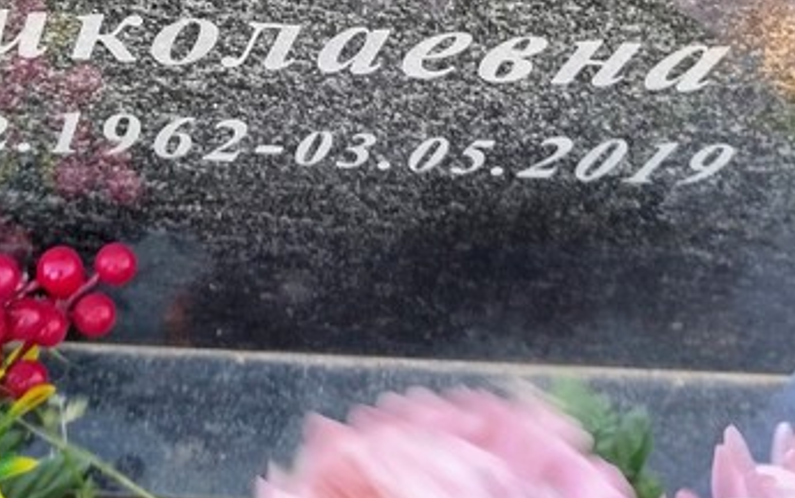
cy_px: -111
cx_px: 249
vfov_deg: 20.5
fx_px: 1279
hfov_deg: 34.1
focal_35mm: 59
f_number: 1.7
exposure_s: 1/50
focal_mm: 5.31
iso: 125
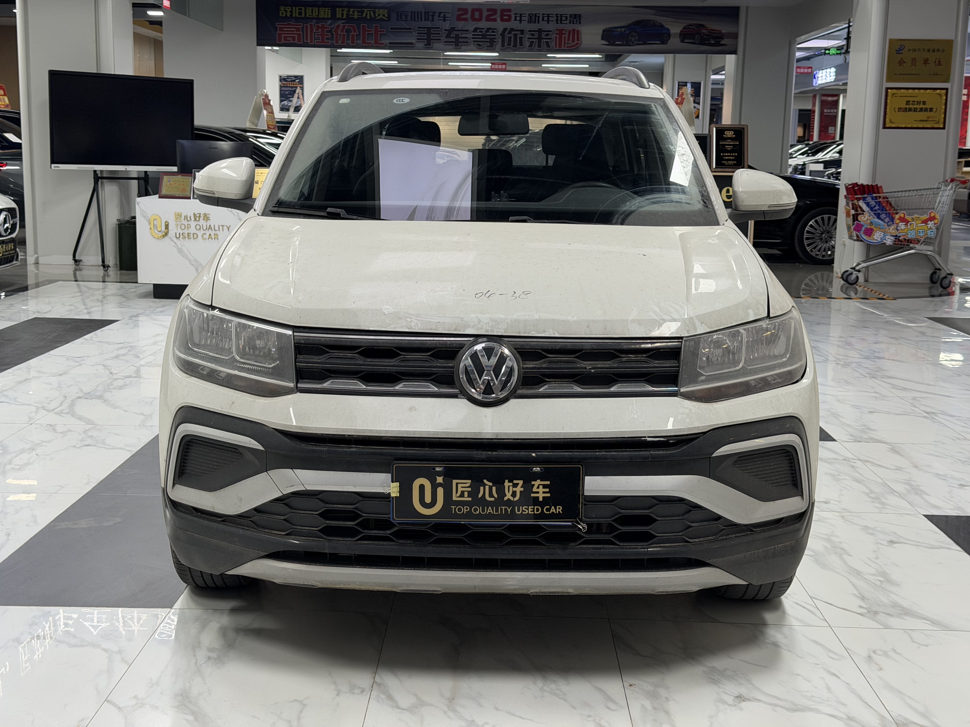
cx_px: 485
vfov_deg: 30.3
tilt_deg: -9.3
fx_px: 1345
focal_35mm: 48
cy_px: 364
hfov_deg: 39.7
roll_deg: -1.0
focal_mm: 6.76
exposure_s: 1/99
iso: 100
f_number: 1.78
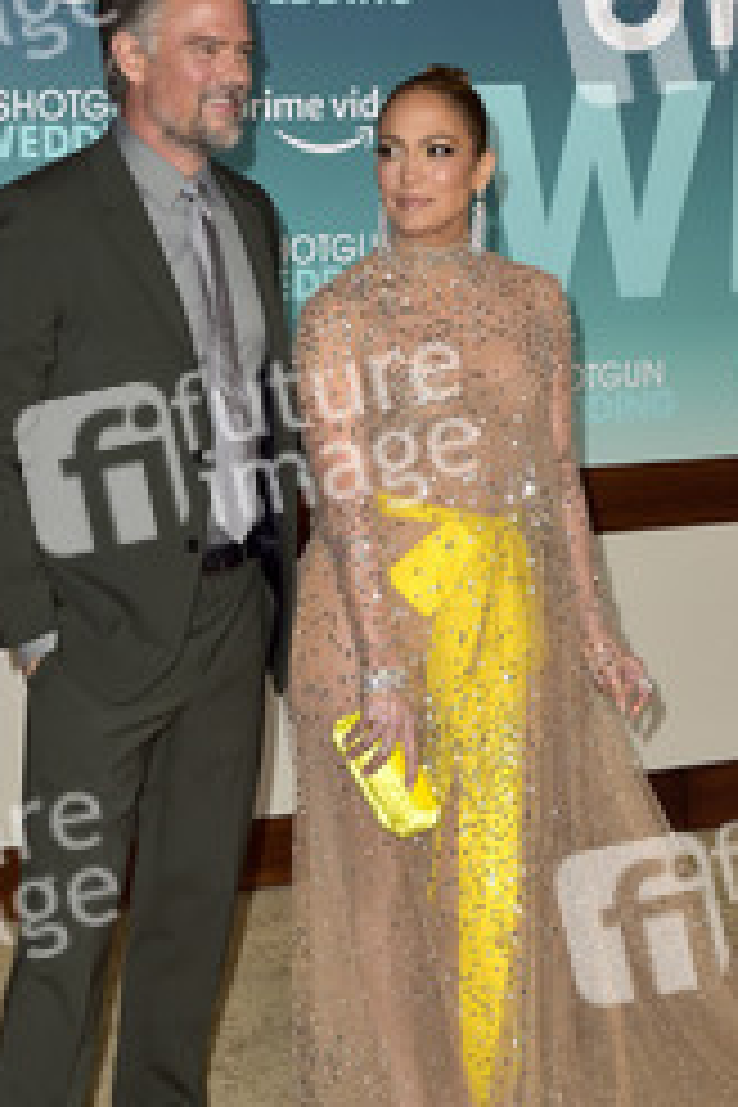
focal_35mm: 78
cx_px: 380
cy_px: 675
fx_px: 2398
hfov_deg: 17.5
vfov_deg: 25.9
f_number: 6.3
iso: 400
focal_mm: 48
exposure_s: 1/250
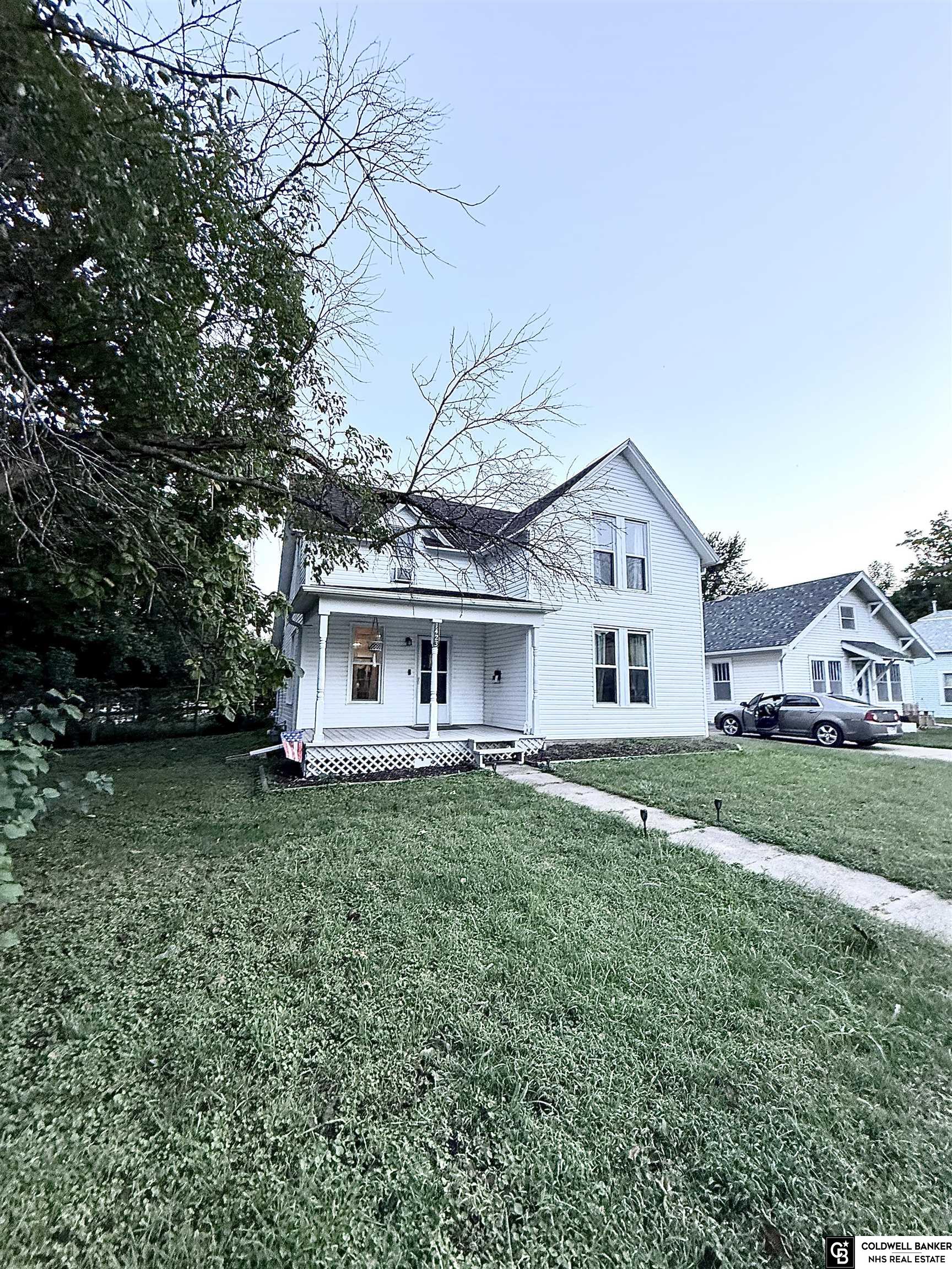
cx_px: 476
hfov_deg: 85.7
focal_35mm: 14
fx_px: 513
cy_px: 634
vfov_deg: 102.1
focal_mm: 2.22
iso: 125
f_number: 2.2
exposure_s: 1/99
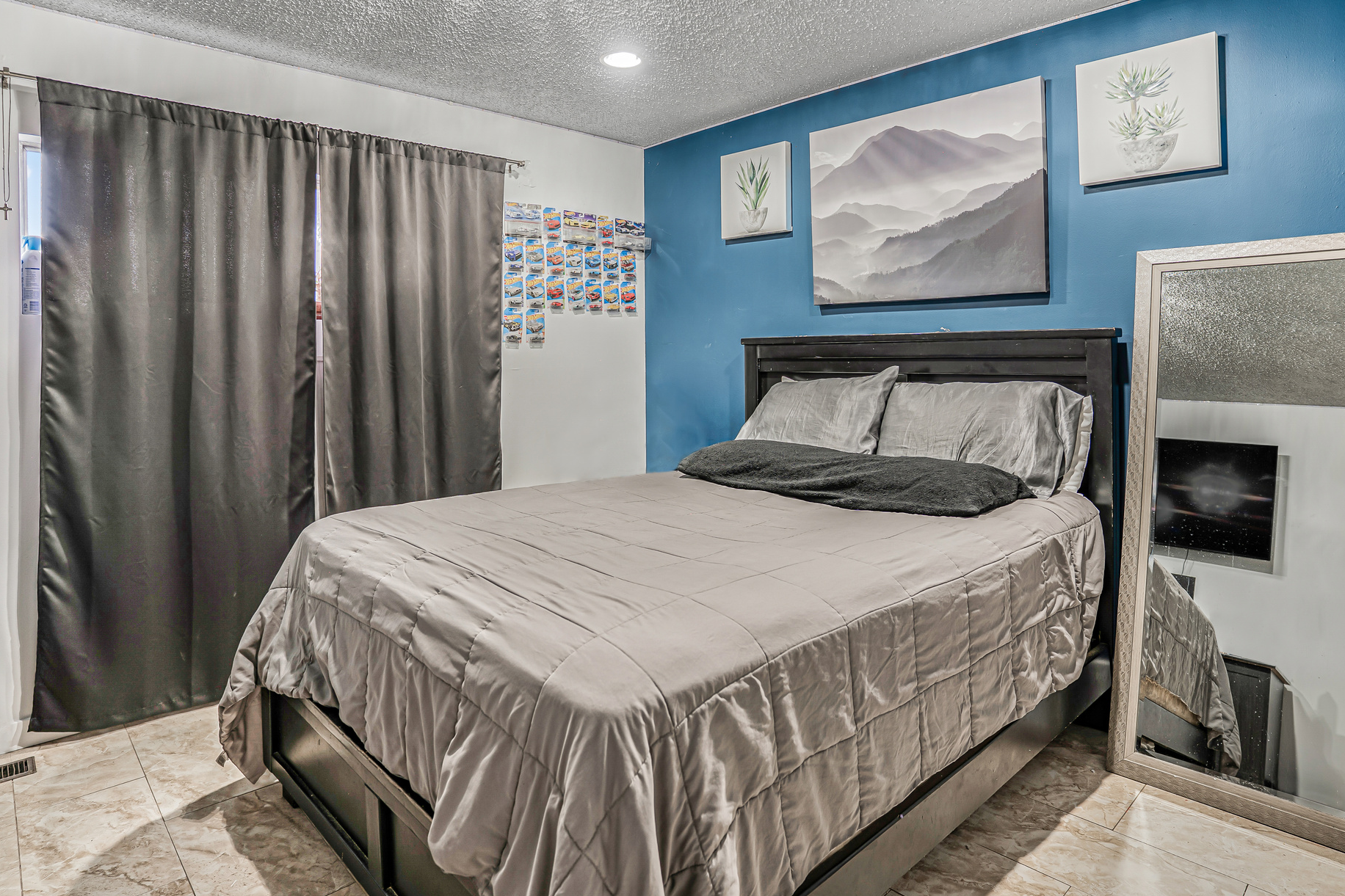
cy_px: 447
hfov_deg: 86.9
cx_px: 678
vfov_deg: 64.5
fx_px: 710
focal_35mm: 19
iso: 100
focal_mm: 17
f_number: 2.8
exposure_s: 1/3
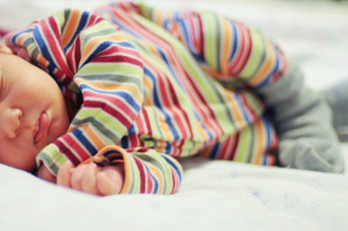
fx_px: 1004
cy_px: 89
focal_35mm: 104
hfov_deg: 19.6
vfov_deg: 13.1
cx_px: 126
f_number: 1.4
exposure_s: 1/15
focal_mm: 50
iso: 200
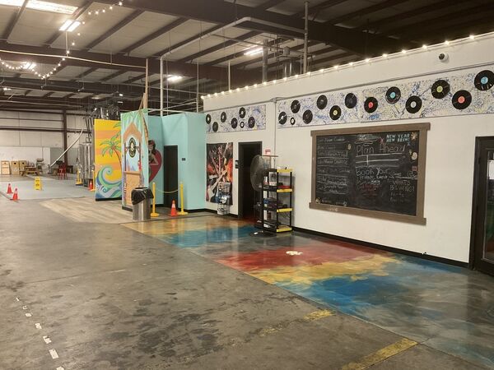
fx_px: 414
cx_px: 247
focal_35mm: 29
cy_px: 185
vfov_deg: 48.2
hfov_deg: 61.7
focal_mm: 3
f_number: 1.8
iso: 250
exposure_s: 1/60
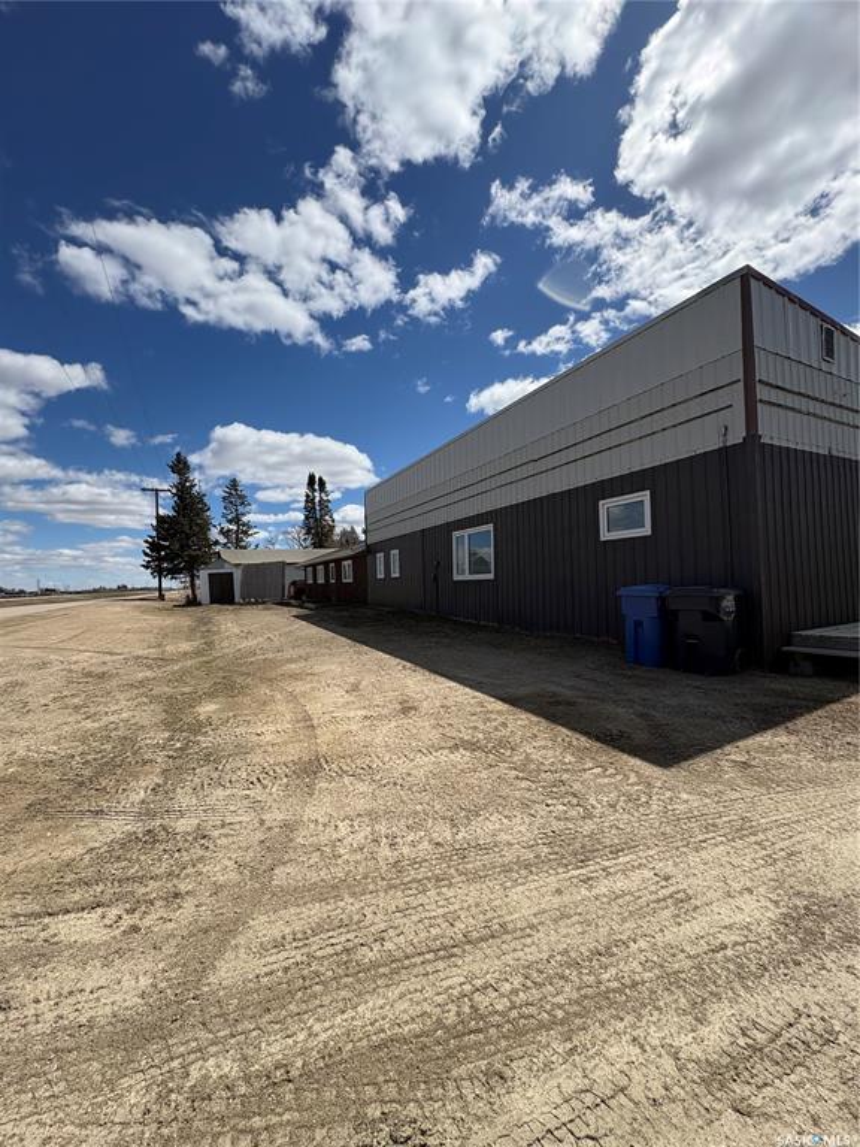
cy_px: 574
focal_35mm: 14
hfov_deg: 85.7
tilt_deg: +1.5
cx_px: 430
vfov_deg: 102.1
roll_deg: +1.9
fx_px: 464
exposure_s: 1/2985
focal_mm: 2.22
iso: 50
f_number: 2.2
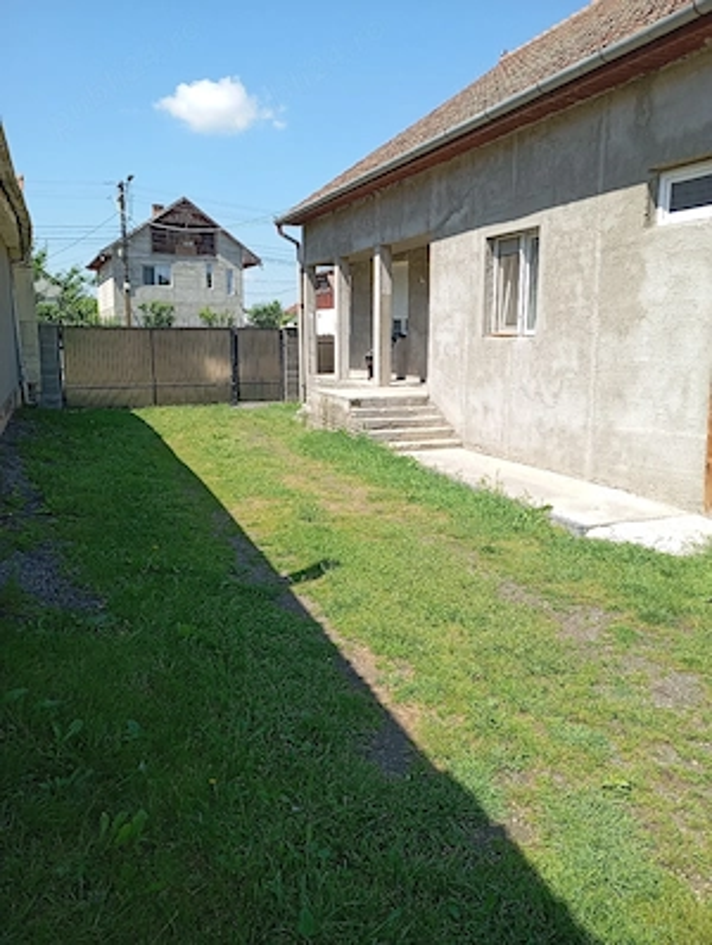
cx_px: 356
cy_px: 472
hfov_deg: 49.9
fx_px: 765
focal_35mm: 28
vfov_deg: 63.4
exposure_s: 1/435
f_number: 1.8
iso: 100
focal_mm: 4.27
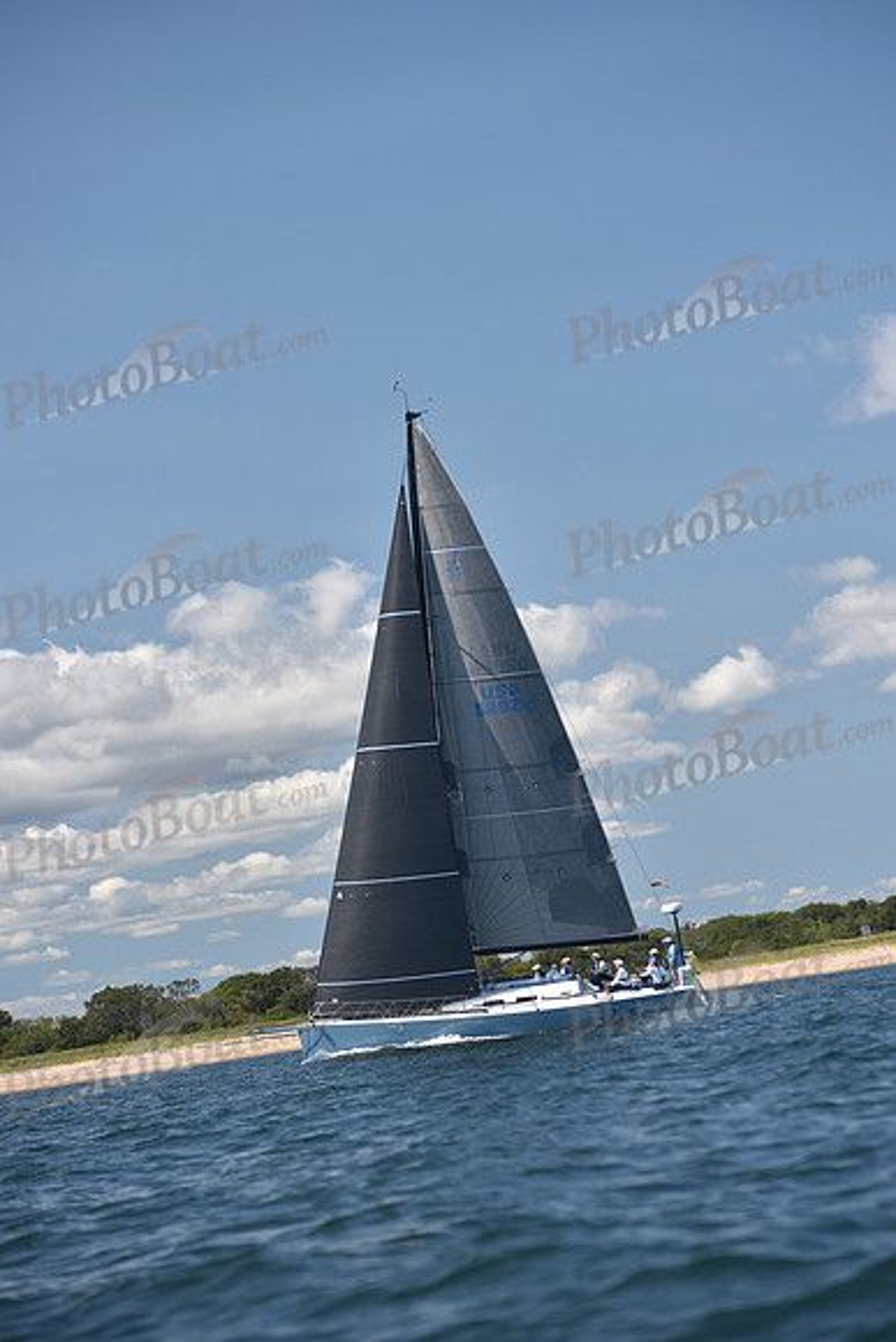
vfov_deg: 20.0
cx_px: 448
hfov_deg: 13.4
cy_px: 671
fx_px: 3805
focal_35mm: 102
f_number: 4
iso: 250
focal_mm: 102
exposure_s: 1/1250
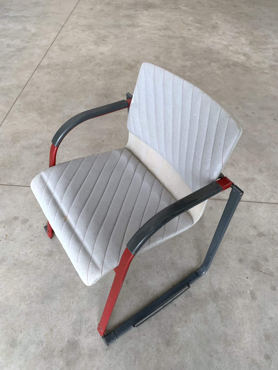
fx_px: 278
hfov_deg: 53.1
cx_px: 139
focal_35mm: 26
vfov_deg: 67.3
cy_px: 185
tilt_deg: -47.0
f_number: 1.8
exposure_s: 1/60
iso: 400
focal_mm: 4.25
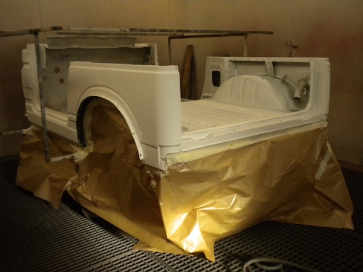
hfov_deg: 52.6
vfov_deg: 40.7
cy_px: 136
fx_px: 367
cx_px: 182
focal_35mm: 35
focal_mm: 6.3
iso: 400
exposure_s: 1/582
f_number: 3.1
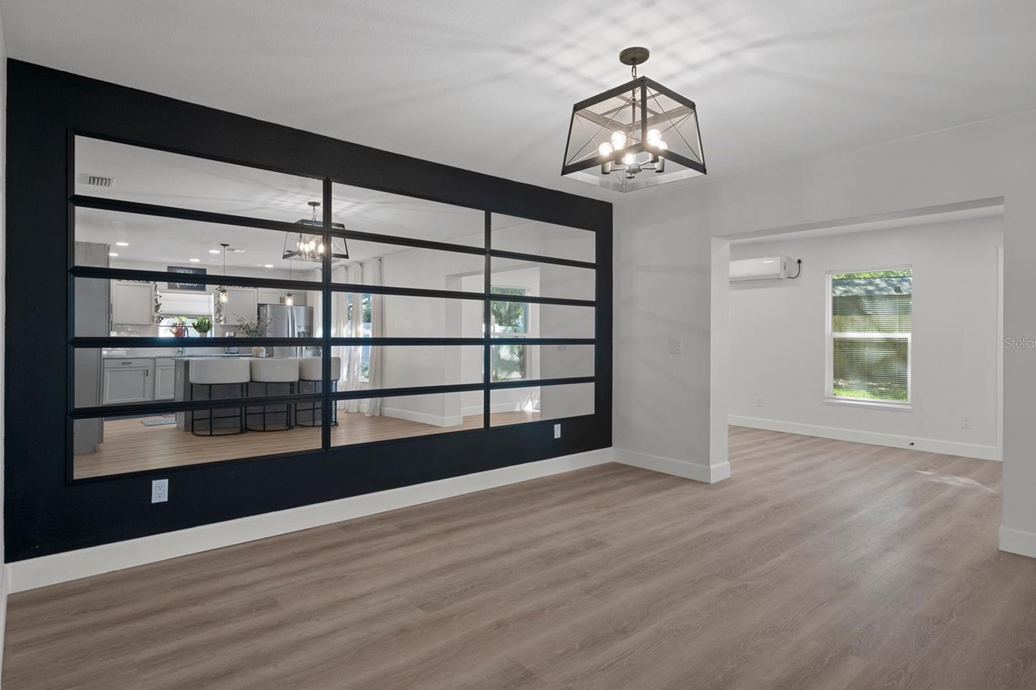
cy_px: 343
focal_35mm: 19
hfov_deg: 86.9
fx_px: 547
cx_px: 519
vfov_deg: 64.5
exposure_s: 1/1.67
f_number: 9
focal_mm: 18
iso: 320
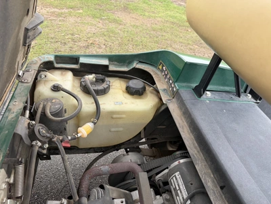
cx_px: 136
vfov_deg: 56.8
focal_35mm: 24
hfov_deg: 71.6
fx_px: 188
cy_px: 102
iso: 64
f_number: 1.78
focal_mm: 6.76
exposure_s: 1/121
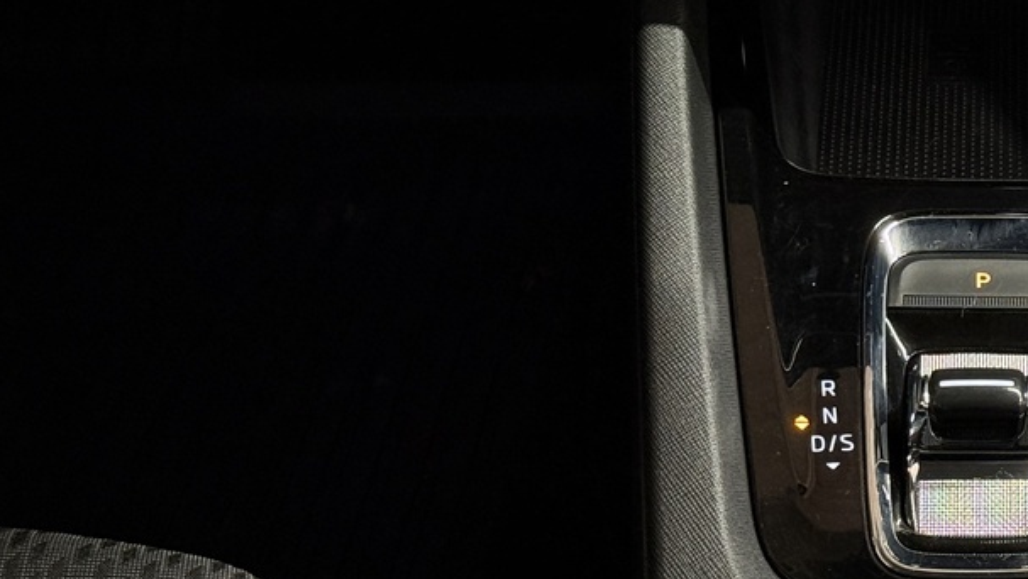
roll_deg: -1.4
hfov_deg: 16.9
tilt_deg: -37.3
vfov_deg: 9.8
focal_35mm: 124
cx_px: 1009
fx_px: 3381
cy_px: 81
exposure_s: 1/36
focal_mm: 6.76
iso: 250
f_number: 1.78
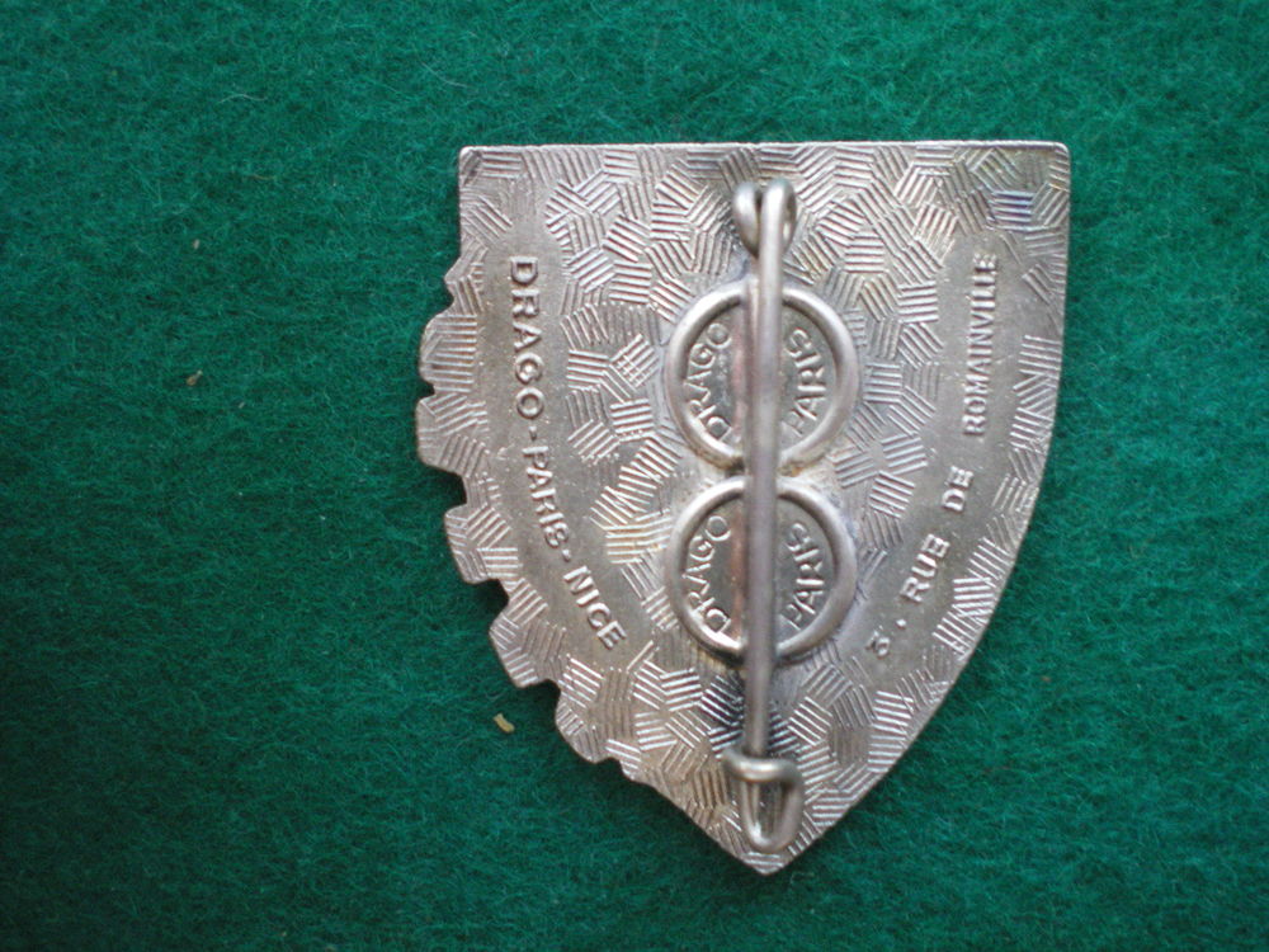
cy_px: 476
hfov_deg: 49.0
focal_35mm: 38
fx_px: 1393
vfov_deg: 37.7
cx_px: 634
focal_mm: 6.3
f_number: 3.1
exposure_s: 1/15
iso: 400
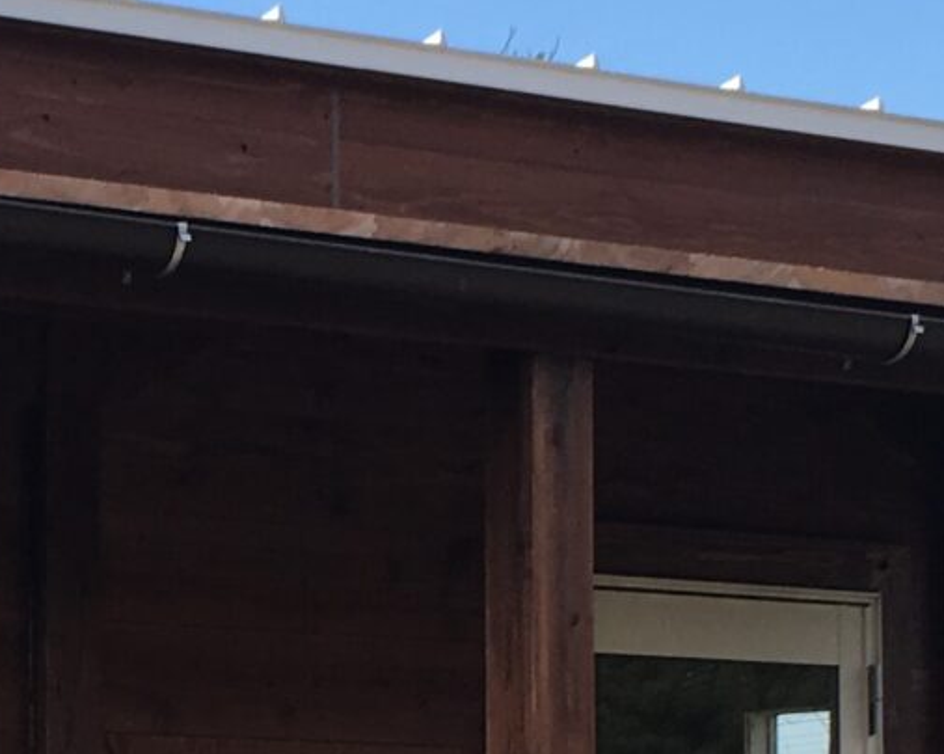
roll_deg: -0.2
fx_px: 3993
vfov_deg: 10.7
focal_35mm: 143
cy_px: 799
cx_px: -58
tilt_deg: +3.0
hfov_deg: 13.3
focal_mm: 4.15
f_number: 2.2
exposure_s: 1/437
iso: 25
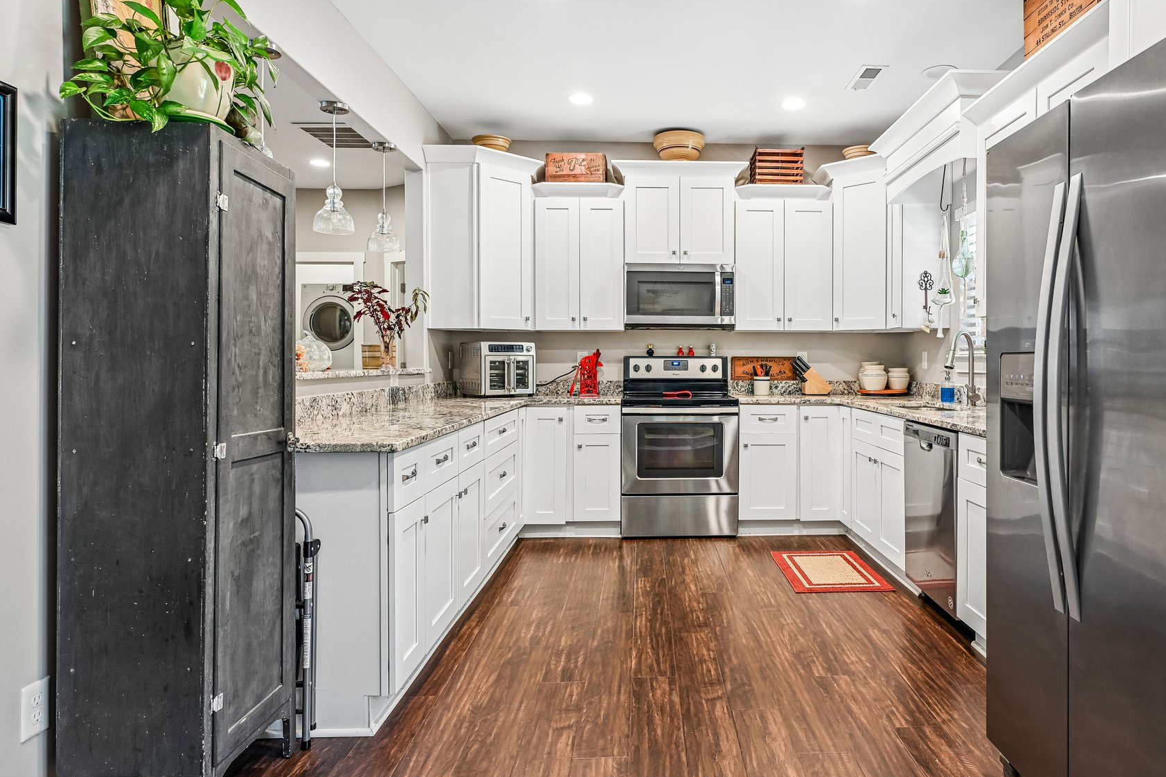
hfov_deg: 76.5
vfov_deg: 55.9
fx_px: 732
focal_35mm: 23
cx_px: 678
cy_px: 366
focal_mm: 18.5
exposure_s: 1/8
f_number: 8
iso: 400
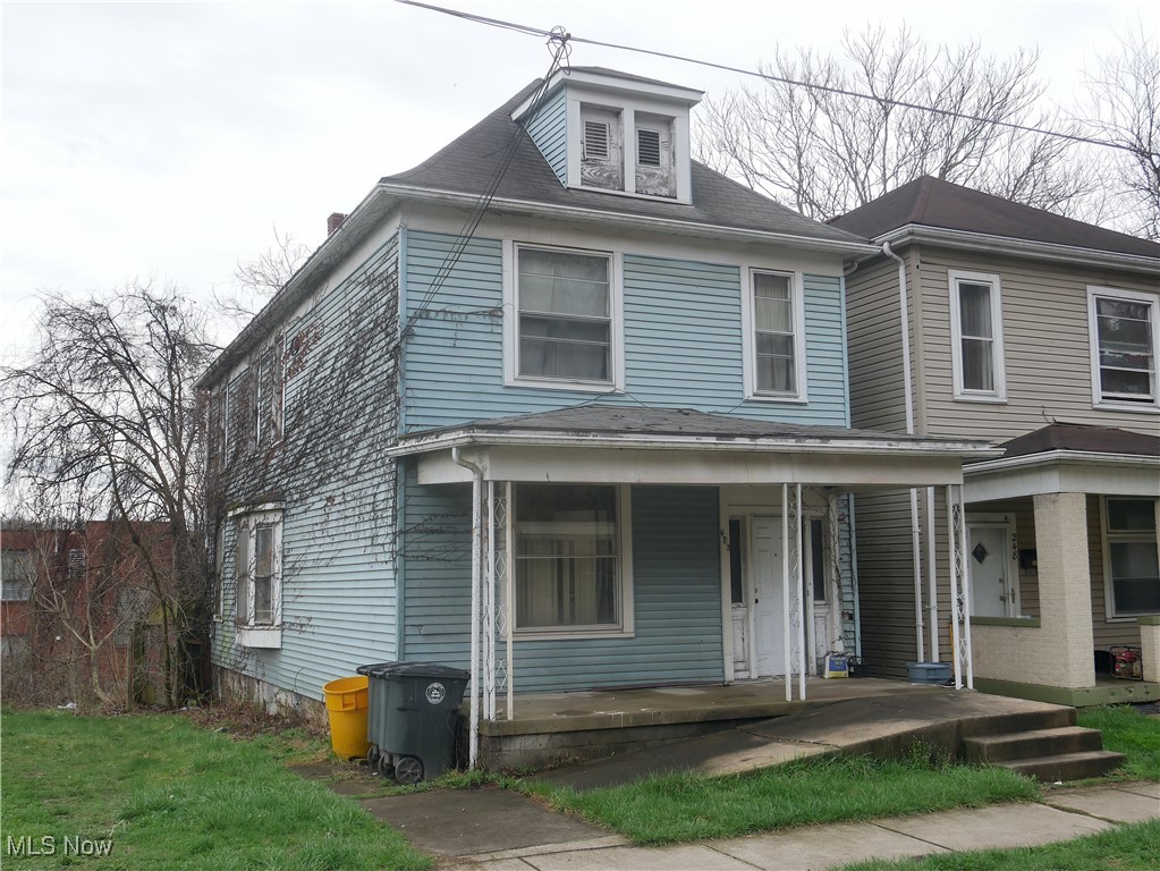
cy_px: 436
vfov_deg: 39.7
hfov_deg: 51.3
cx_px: 580
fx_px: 1207
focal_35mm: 36
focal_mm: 18
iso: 200
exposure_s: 1/200
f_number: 6.3
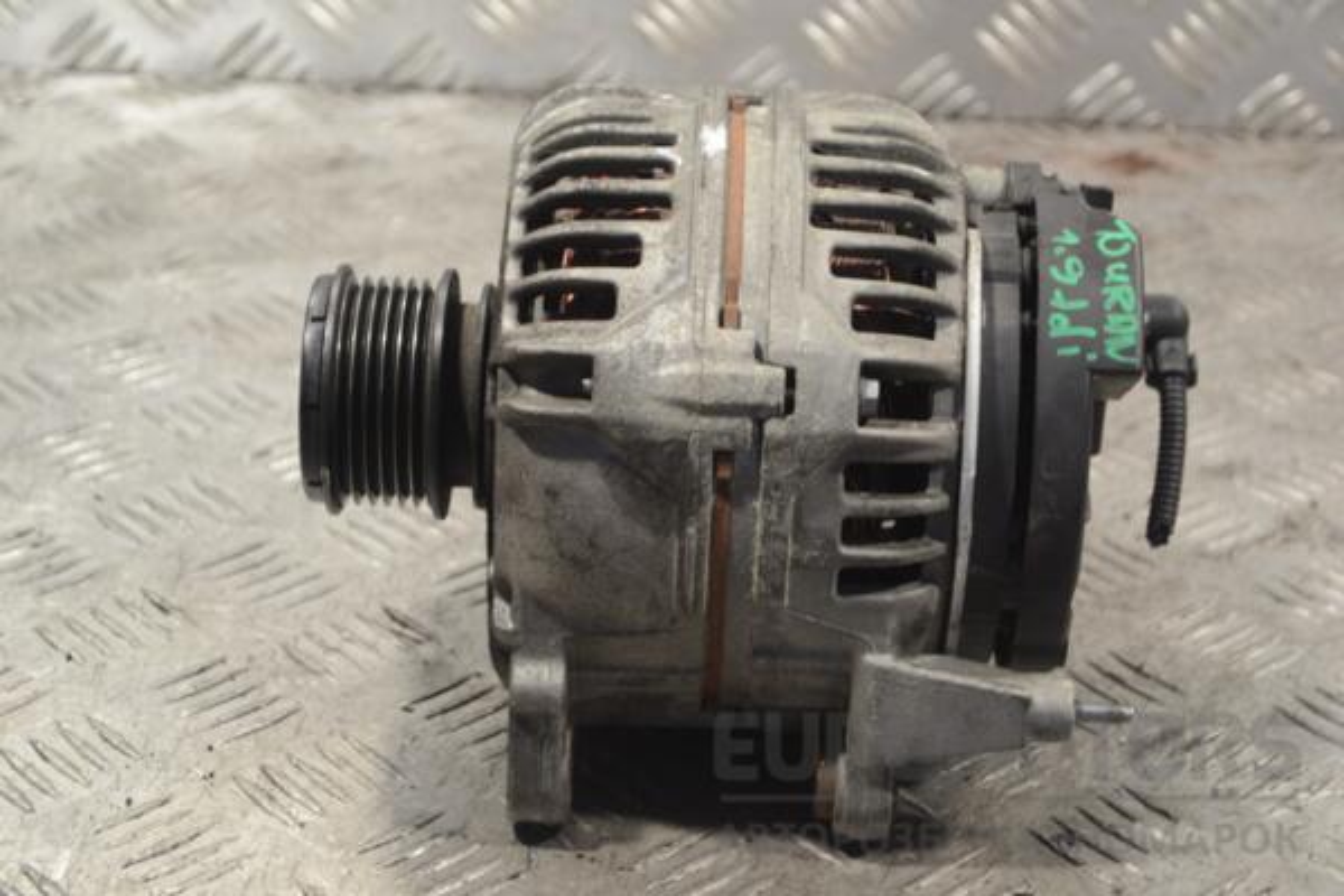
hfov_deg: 24.6
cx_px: 672
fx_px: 3080
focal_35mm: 82
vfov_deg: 16.6
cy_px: 448
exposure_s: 1/30
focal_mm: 55
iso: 360
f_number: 5.6
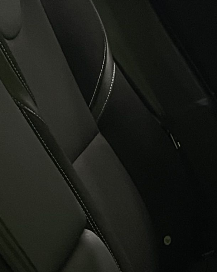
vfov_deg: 13.6
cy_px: 374
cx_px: 326
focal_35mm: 135
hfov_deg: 11.0
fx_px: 1084
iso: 500
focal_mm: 4.2
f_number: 1.6
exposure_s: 1/50
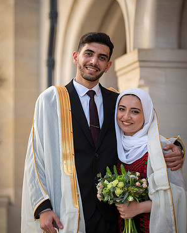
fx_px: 830
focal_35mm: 120
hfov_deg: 12.9
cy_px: 128
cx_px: 94
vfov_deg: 16.0
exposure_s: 1/1250
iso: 100
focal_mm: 105
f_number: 2.8
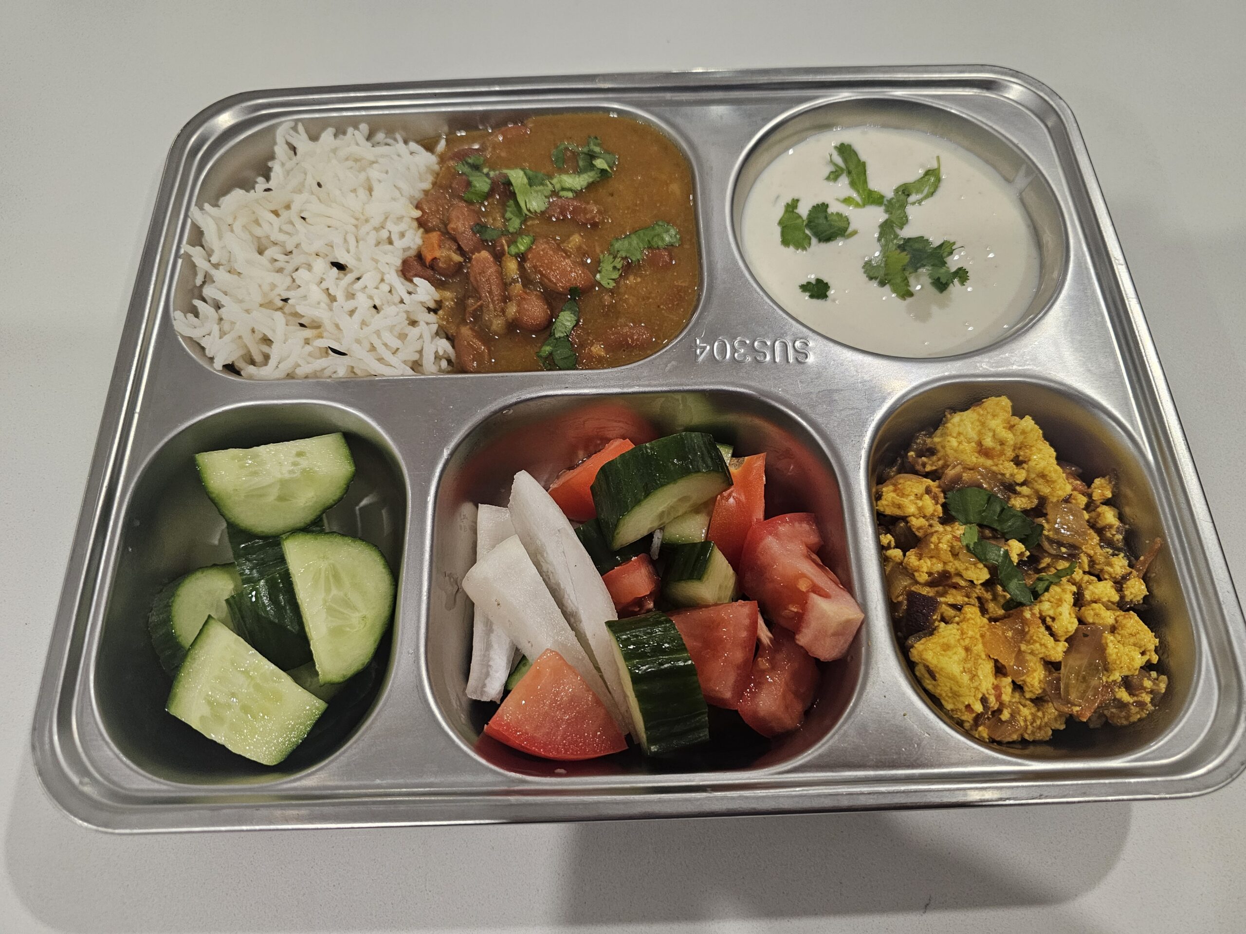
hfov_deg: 73.9
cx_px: 623
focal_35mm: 23
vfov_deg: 58.9
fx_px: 828
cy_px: 467
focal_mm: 6.3
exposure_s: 1/100
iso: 400
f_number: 1.7
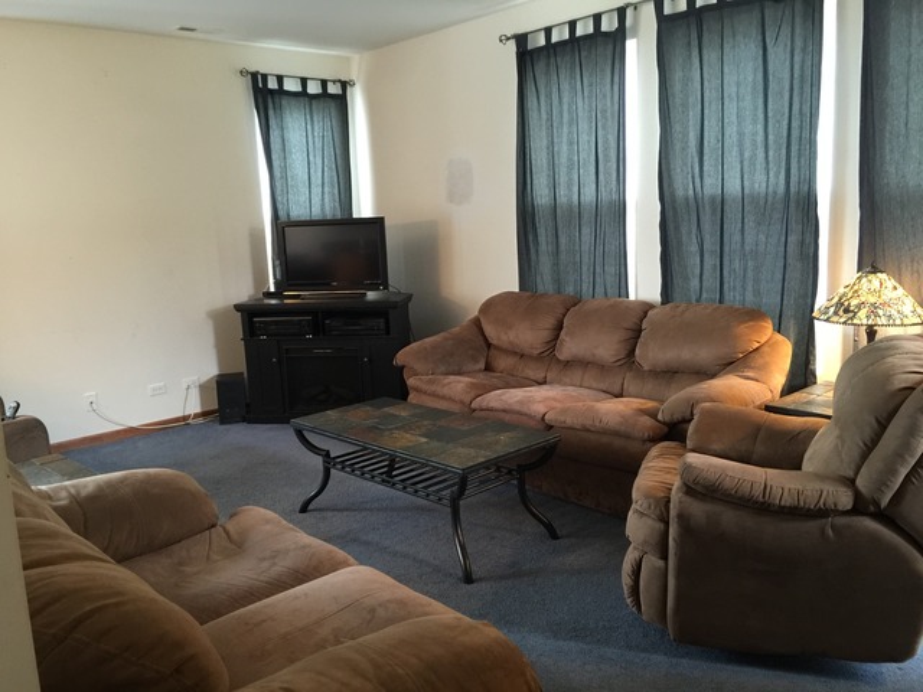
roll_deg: +3.0
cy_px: 346
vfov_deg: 48.2
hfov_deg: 61.7
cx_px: 462
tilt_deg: -11.2
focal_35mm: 29
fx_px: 773
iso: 125
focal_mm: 4.15
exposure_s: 1/10
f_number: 2.2
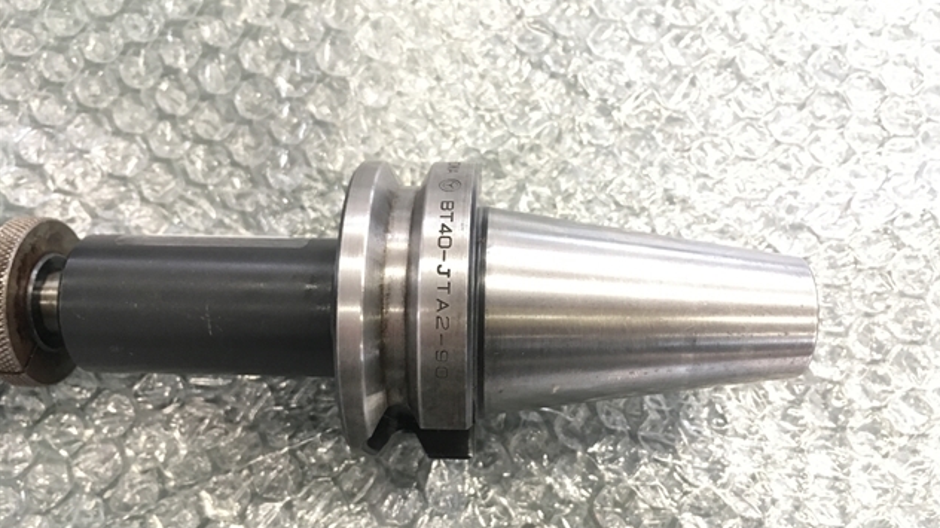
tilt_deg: -75.8
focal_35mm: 32
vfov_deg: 36.6
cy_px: 303
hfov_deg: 61.0
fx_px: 797
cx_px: 474
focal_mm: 4.15
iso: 160
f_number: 2.2
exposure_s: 1/30
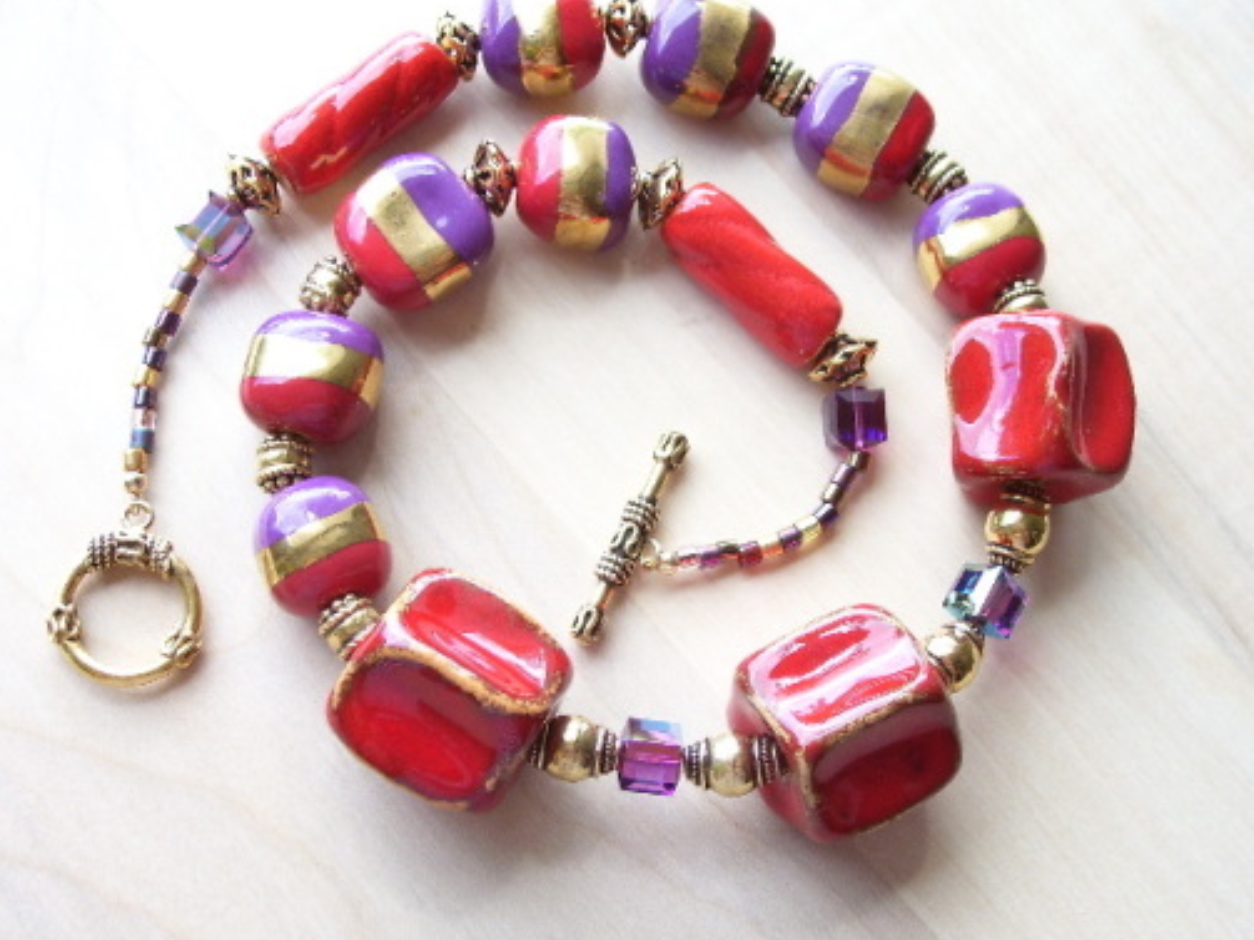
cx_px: 636
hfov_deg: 35.6
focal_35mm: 54
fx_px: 1956
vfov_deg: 27.0
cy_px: 464
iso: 80
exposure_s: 1/90
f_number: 3.4
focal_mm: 8.6
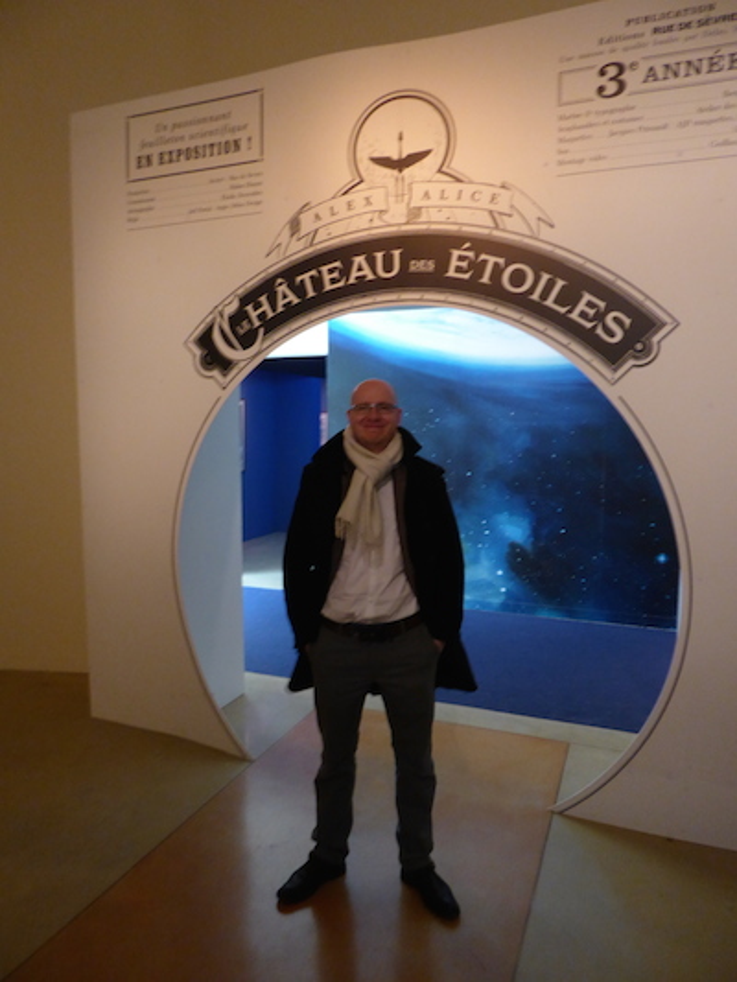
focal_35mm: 24
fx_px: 681
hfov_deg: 56.8
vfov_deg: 71.6
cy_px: 491
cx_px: 368
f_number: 3.3
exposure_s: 1/4
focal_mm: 4.3
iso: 500
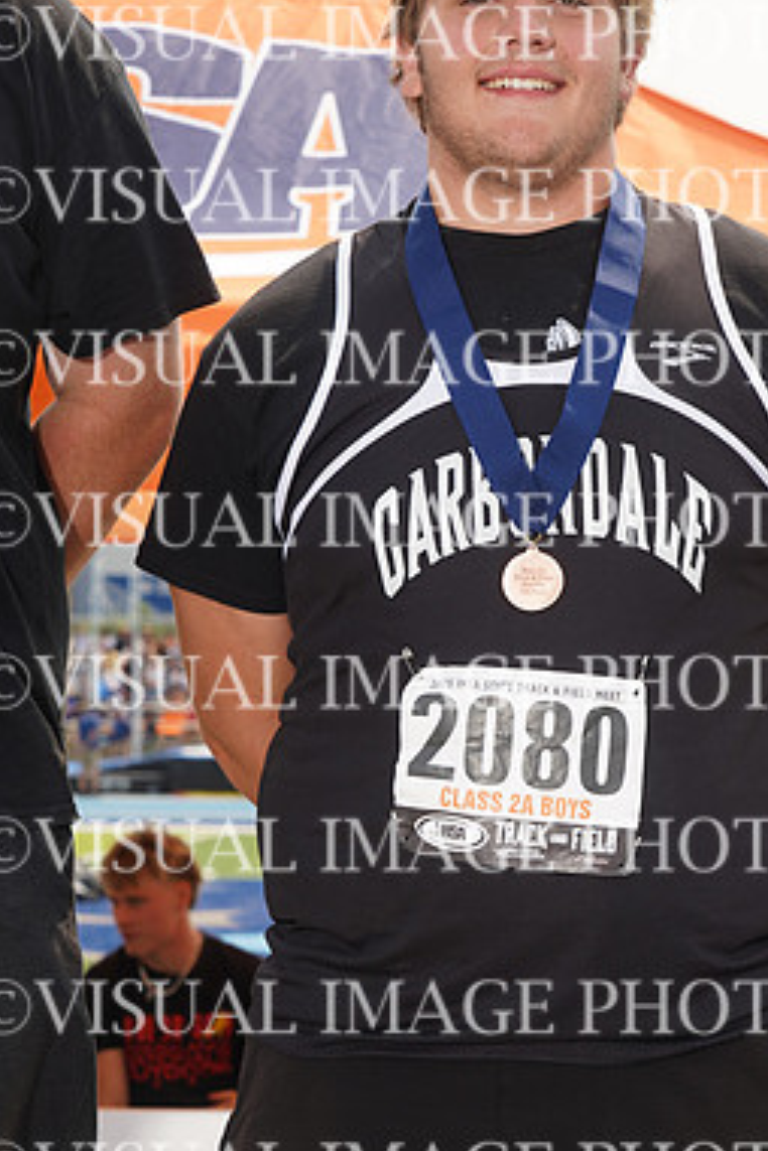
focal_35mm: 108
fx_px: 3456
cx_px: 558
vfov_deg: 18.9
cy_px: 601
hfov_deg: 12.6
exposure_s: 1/200
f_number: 8
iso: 100
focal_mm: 71
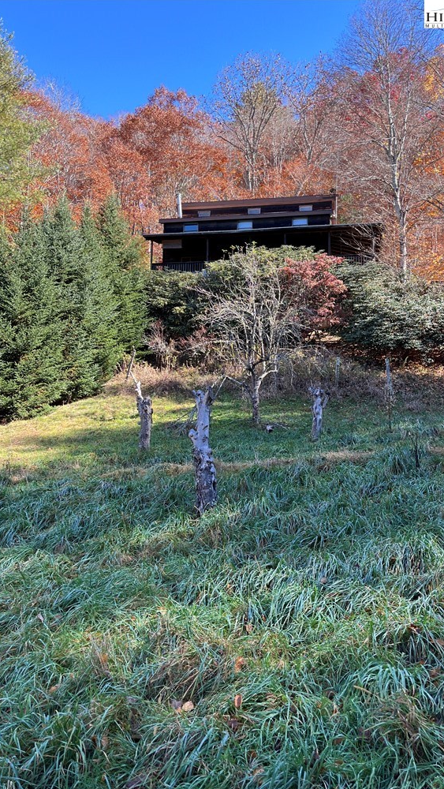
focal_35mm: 29
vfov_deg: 66.0
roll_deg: +0.3
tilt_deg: +7.8
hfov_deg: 40.2
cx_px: 242
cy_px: 402
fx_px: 607
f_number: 1.6
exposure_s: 1/357
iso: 50
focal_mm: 5.1
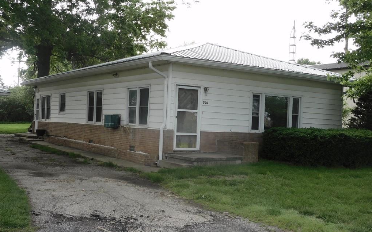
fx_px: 487
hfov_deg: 41.8
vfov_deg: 26.9
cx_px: 186
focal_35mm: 48
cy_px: 121
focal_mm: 8.1
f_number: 4
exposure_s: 1/320
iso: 125
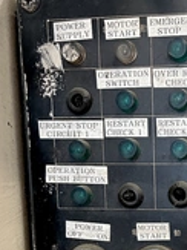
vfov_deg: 28.1
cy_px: 261
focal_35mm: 64
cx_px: 205
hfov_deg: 21.7
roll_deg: +0.0
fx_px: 462
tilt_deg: -10.1
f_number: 1.5
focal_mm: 5.7
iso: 400
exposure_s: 1/40
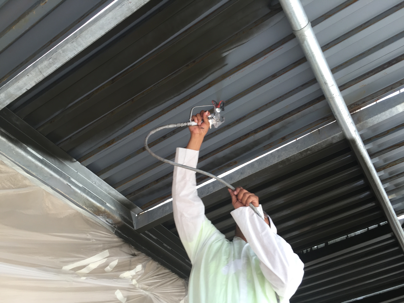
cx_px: 202
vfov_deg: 48.2
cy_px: 152
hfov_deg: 61.7
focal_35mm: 29
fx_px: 338
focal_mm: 4.15
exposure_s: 1/120
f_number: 2.2
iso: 32
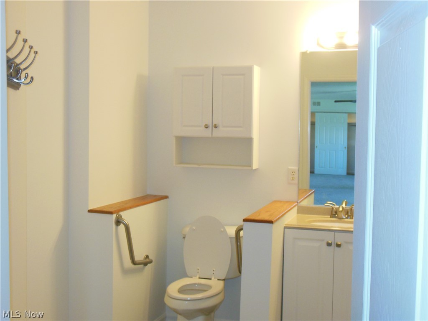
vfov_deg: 33.6
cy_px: 160
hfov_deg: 43.9
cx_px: 214
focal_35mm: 43
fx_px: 532
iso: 400
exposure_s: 1/30
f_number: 3.8
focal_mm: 7.7
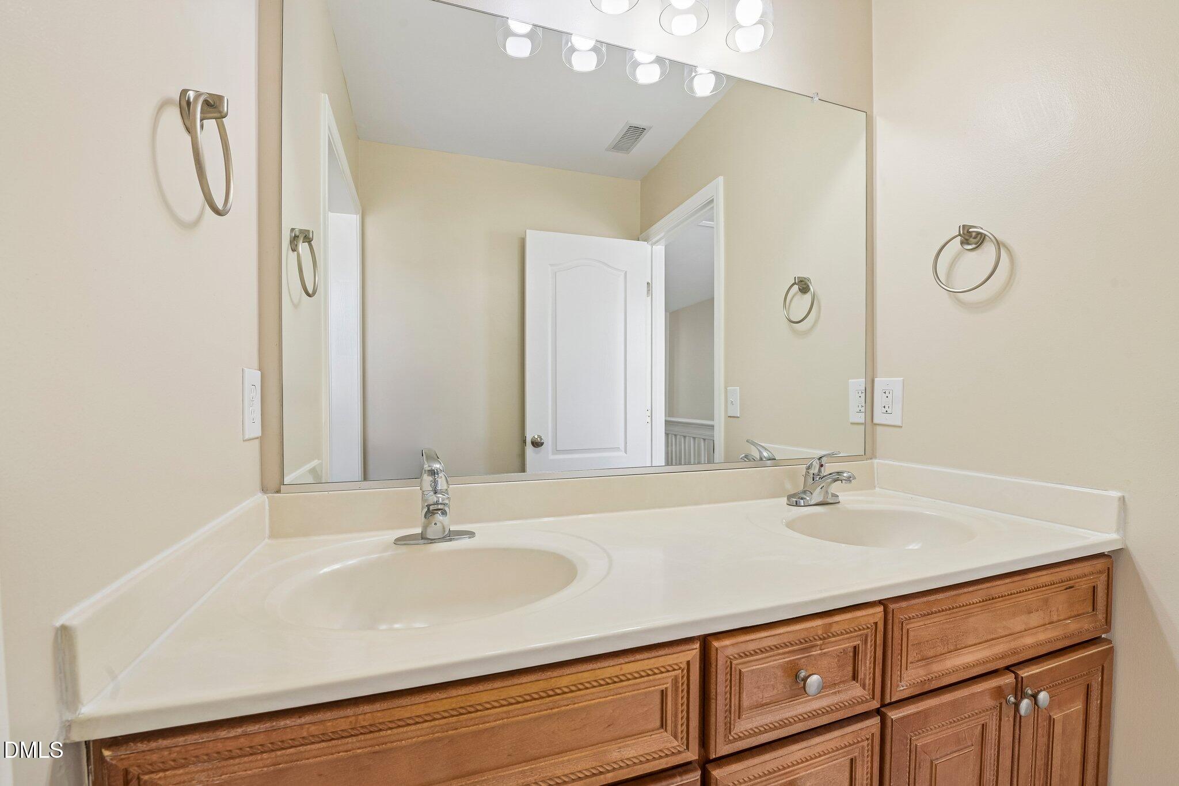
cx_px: 590
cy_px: 393
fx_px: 491
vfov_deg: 77.3
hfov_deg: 100.4
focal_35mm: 15
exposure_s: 1/20
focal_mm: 15
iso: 200
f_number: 9
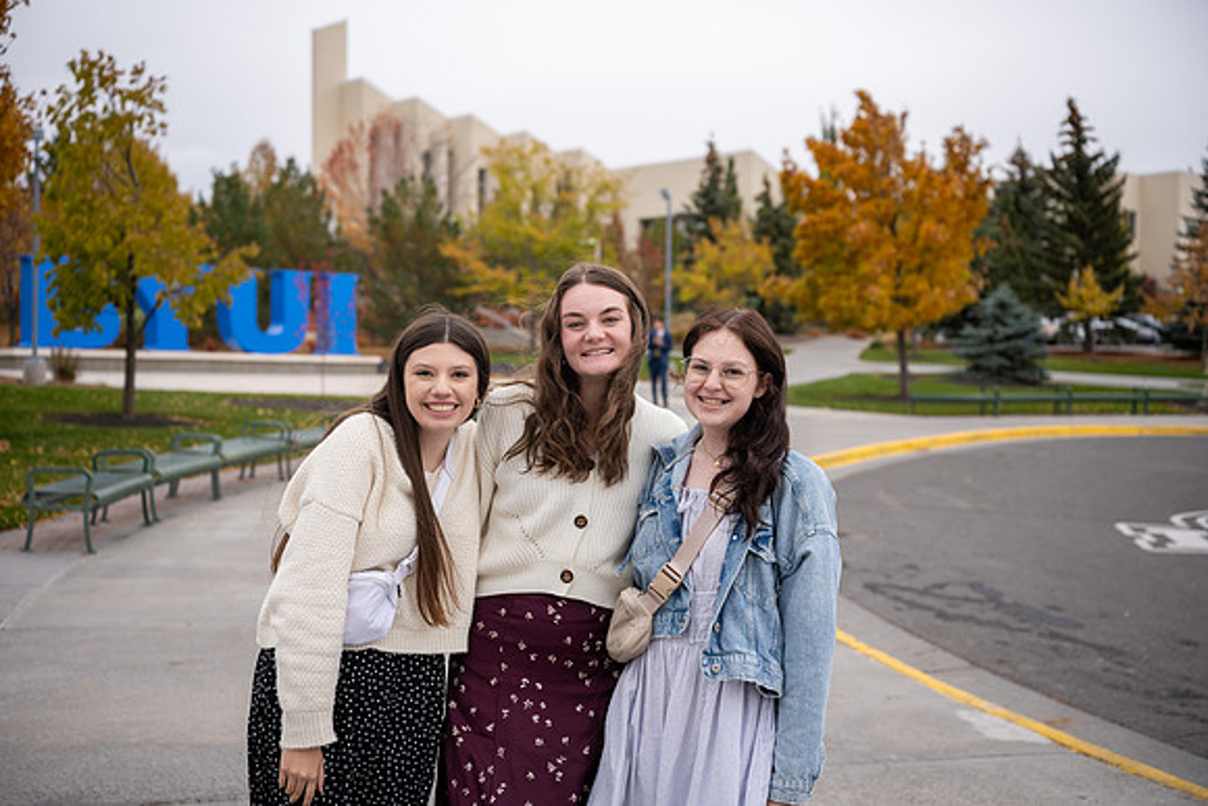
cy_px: 403
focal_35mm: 47
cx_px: 604
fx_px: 1577
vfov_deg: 28.7
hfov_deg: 41.9
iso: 160
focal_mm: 47
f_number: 3.2
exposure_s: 1/320
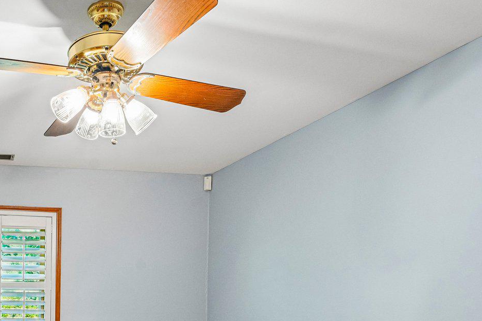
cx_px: 55
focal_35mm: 35
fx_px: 469
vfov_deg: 35.4
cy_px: 296
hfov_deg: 49.0
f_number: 8
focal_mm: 16
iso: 800
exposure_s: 1/30
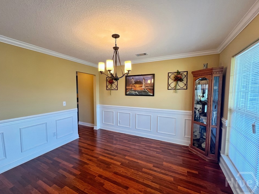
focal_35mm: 14
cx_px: 123
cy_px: 100
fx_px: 105
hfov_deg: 102.0
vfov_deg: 85.6
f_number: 1.8
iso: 200
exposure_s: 1/120
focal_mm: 1.57
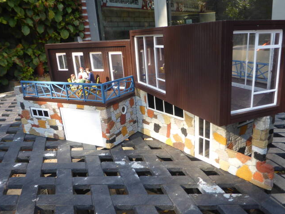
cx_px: 166
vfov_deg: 46.7
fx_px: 247
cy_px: 117
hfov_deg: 59.6
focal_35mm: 30
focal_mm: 4.3
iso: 100
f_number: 3.3
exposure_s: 1/125
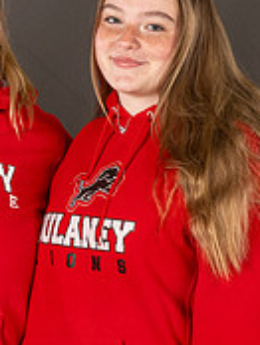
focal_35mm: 377
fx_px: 3766
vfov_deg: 5.2
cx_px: -32
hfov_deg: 3.9
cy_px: 252
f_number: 5.6
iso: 160
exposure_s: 1/125
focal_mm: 70
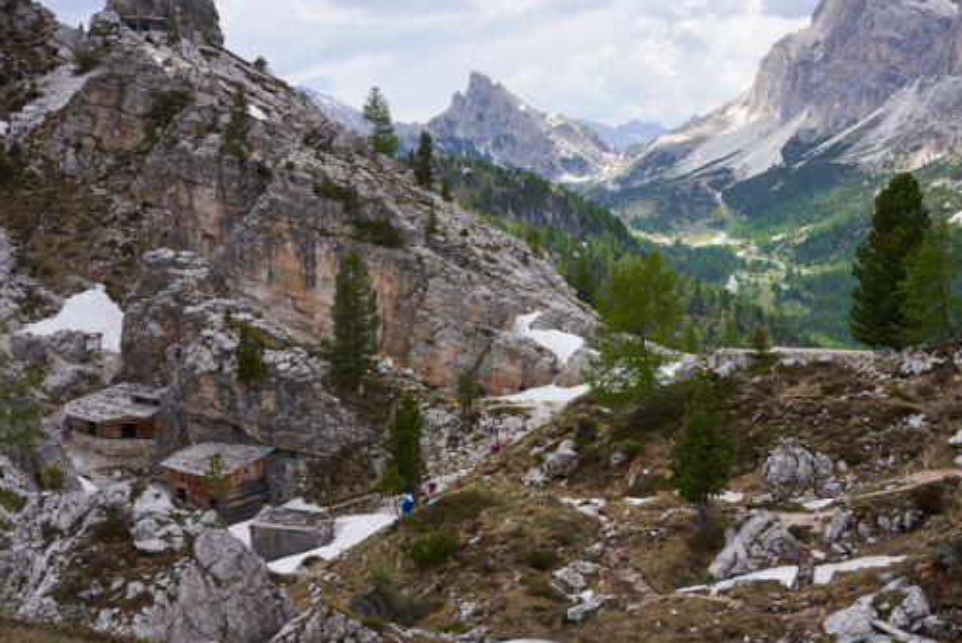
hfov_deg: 40.2
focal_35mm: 49
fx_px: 1310
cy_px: 309
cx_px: 548
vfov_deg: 27.6
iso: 100
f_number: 8
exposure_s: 1/200
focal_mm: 35
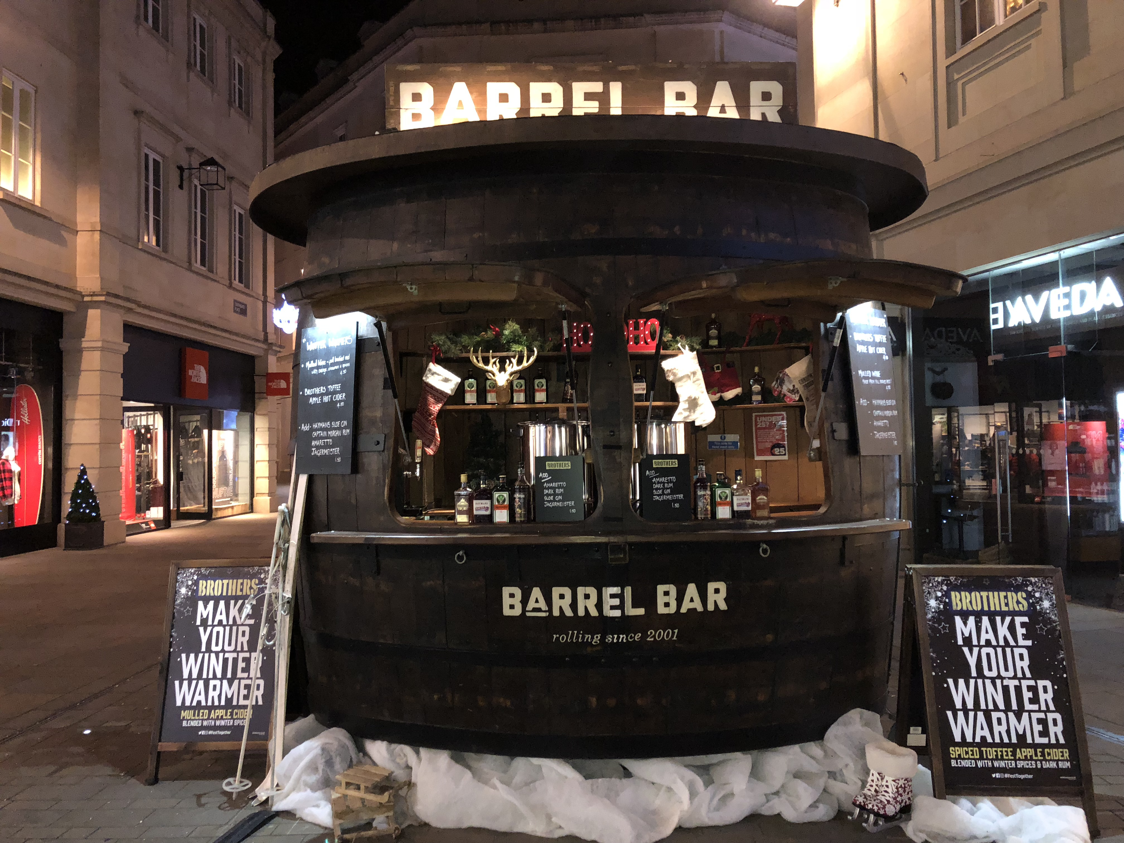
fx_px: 909
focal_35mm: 28
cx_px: 562
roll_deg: +0.7
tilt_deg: +3.2
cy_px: 422
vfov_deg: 49.7
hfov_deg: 63.4
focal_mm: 3.99
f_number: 1.8
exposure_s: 1/33
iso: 400
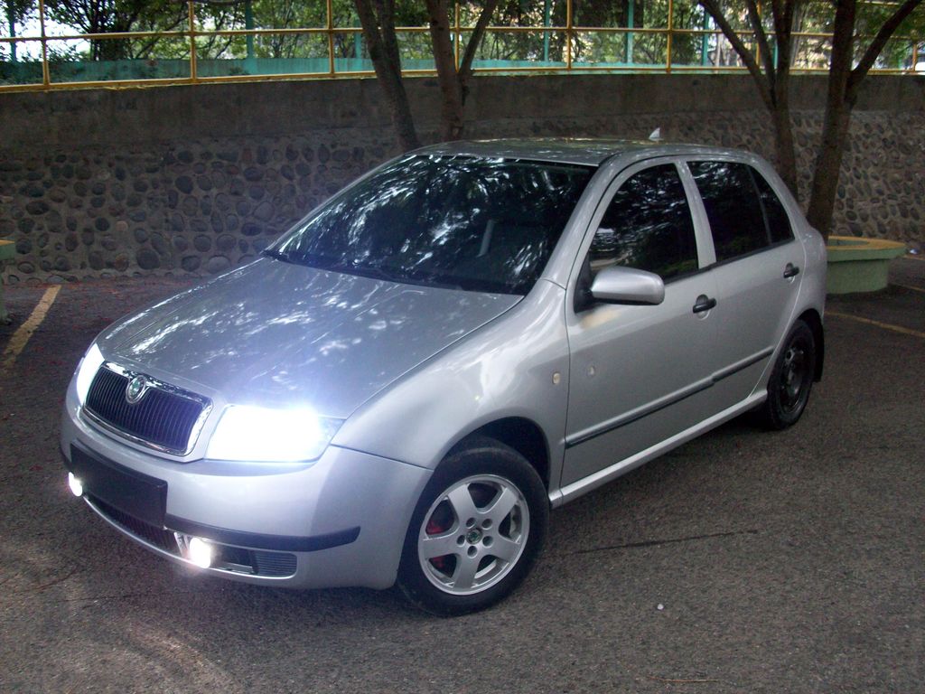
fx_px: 909
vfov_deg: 41.8
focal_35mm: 34
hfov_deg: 54.0
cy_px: 347
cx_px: 462
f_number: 2.8
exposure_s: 1/25.4
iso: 160
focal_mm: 5.7
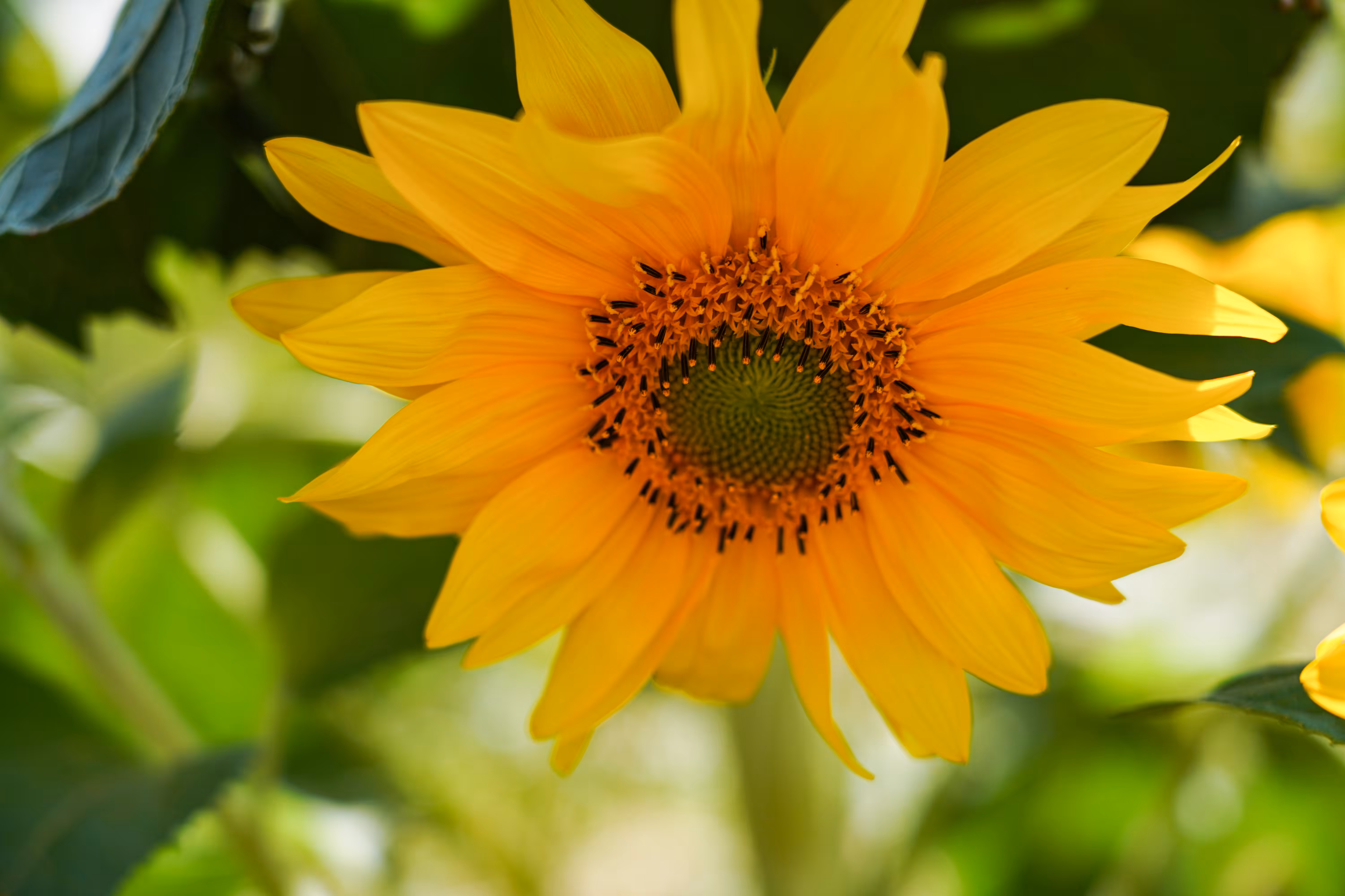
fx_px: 2615
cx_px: 672
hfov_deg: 28.8
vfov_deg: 19.5
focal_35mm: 70
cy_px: 448
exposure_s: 1/500
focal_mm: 70
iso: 100
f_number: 4
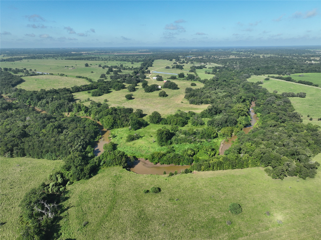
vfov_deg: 56.8
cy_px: 120
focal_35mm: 24
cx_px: 160
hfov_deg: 71.6
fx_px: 222
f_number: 2.8
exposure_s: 1/1600
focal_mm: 12.29
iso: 100
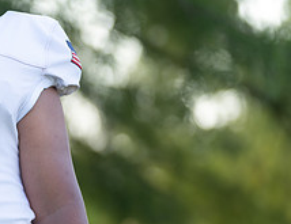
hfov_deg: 4.7
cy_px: 87
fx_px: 3507
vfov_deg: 3.7
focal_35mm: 413
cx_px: -60
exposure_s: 1/400
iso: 160
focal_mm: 128
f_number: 2.8
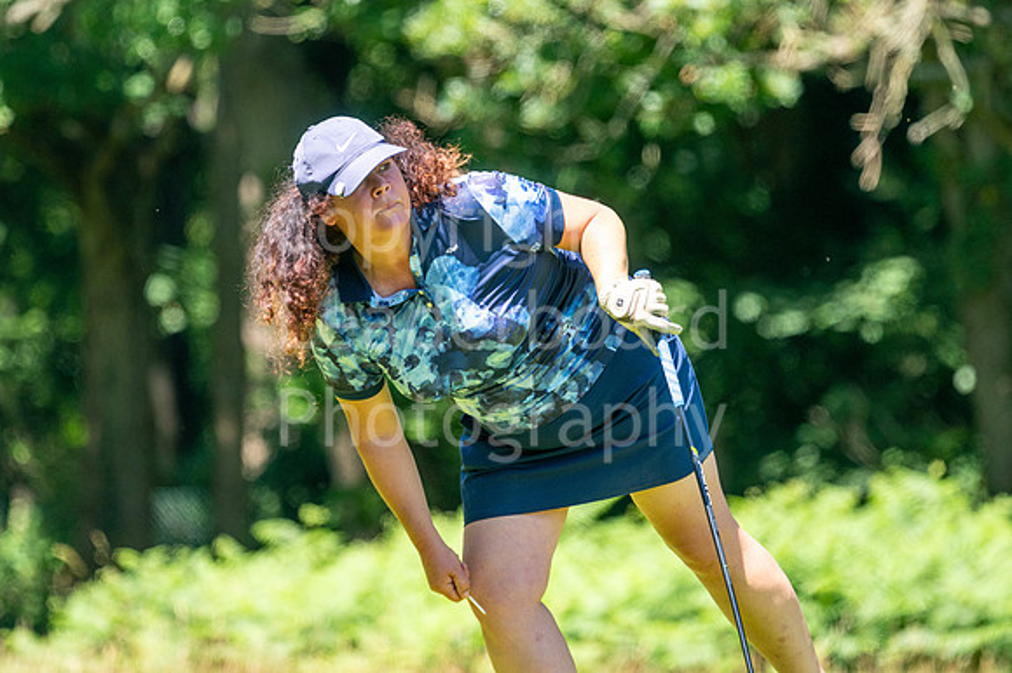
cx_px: 506
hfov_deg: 4.6
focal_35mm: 450
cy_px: 336
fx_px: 12642
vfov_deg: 3.1
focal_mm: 300
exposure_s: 1/800
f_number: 5
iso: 320
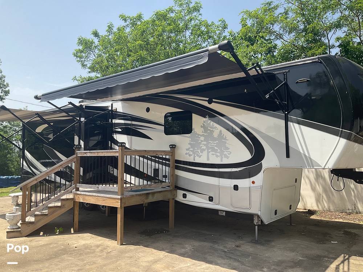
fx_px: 304
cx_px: 182
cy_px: 136
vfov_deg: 48.2
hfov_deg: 61.7
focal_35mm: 29
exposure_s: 1/1076
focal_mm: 3
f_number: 1.8
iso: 16
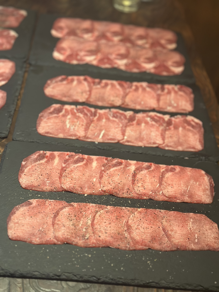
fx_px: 405
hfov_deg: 30.3
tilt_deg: -41.6
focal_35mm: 48
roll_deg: -13.1
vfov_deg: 39.7
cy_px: 146
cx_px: 110
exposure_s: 1/40
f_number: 1.78
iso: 500
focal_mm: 6.86
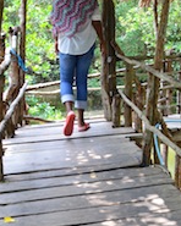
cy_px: 10
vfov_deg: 24.4
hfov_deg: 18.4
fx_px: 502
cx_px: 259
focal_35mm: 75
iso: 400
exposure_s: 1/80
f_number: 8
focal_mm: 18
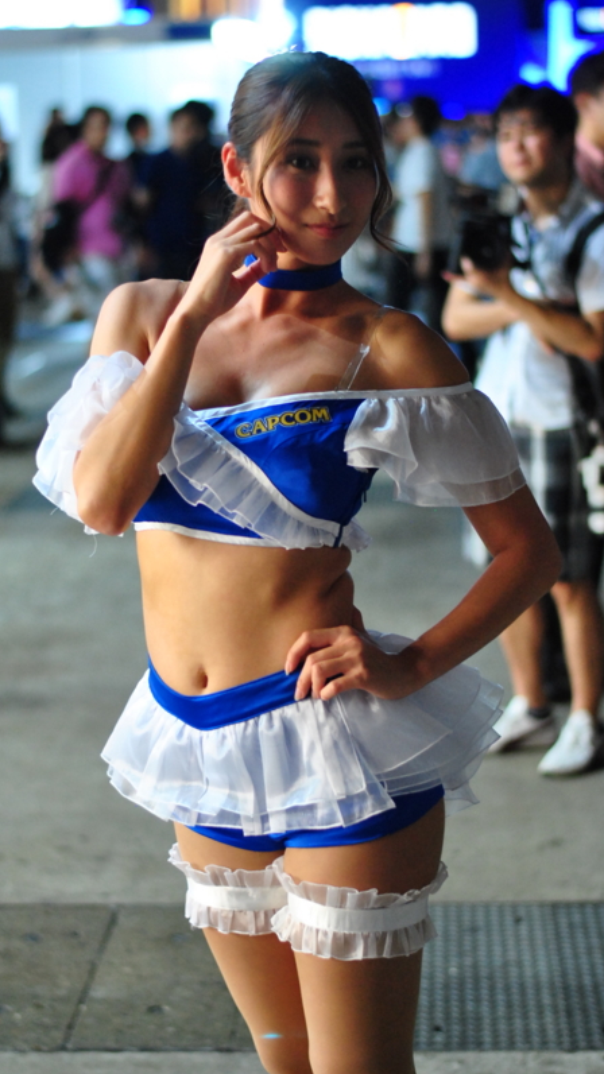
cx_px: 278
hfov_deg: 15.3
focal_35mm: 79
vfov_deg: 26.9
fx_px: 2251
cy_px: 536
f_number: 1.8
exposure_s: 1/50
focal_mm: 50
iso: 800
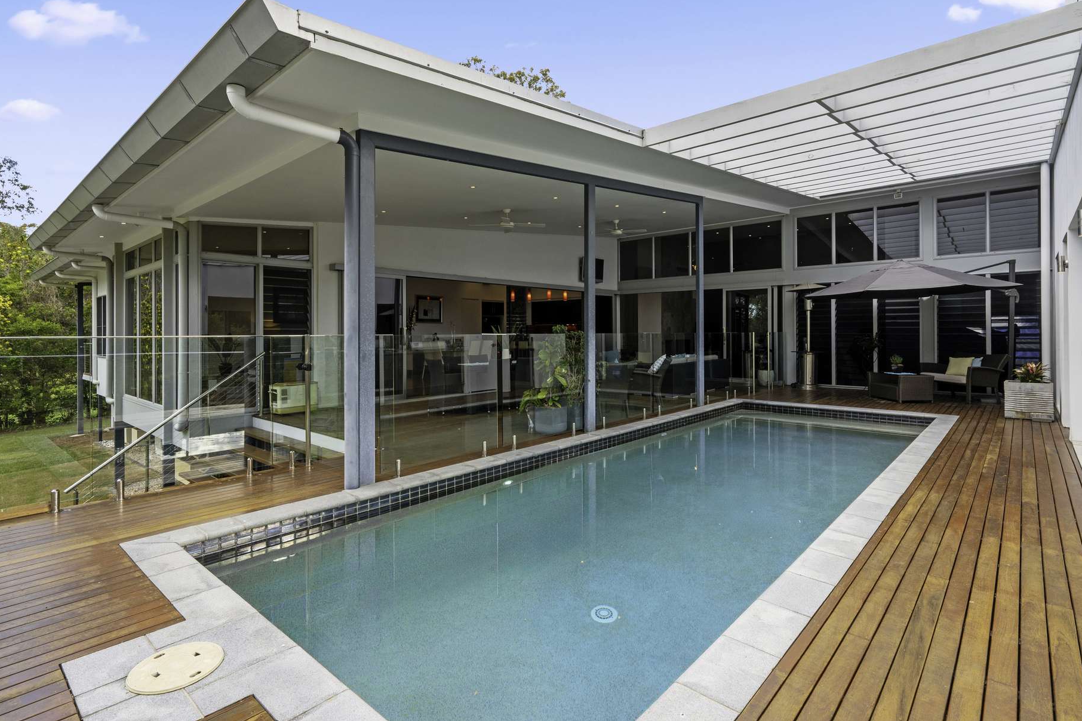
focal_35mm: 18
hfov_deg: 90.0
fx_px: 541
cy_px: 341
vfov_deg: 67.3
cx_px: 542
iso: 320
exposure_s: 1/50
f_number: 11
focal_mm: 17
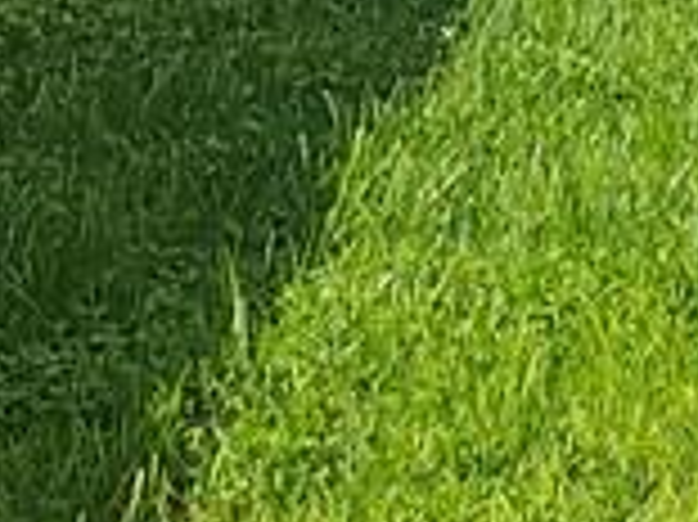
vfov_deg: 9.4
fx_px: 3063
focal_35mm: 152
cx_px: 833
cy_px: -292
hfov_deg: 12.7
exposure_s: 1/1000
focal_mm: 6.3
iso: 10
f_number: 1.7
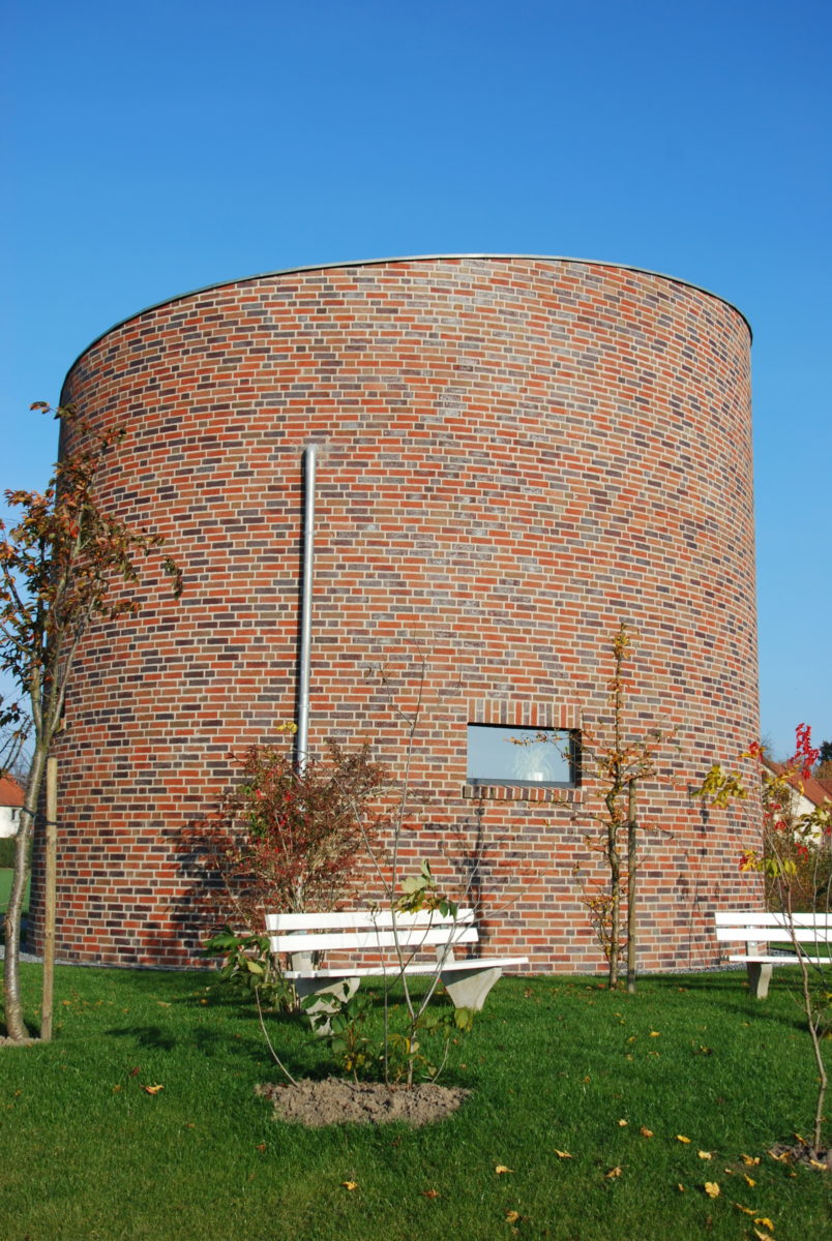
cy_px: 620
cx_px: 416
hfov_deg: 34.3
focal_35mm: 39
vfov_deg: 49.5
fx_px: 1347
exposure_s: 1/250
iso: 100
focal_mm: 26
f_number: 8
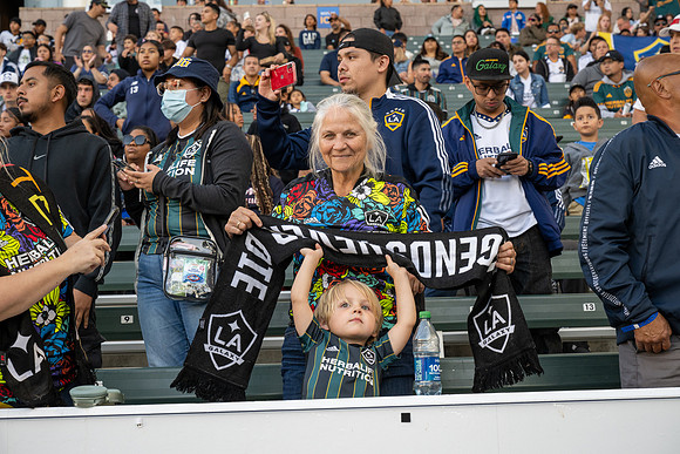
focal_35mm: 70
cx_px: 340
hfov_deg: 28.8
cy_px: 227
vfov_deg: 19.5
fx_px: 1322
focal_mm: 70
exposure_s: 1/80
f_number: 8
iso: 640
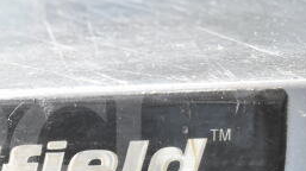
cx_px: 38
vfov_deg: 10.7
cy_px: 188
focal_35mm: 112
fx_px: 908
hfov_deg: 18.8
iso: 1600
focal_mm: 30
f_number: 5
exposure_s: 1/100
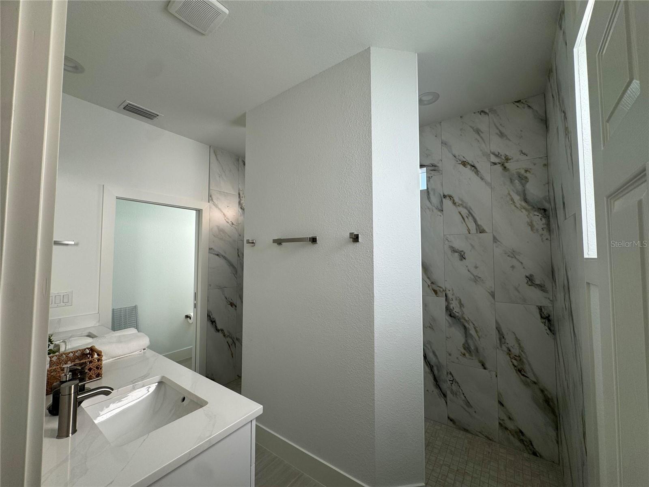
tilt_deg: +2.5
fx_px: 262
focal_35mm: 14
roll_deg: -0.3
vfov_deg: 85.7
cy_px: 244
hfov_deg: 102.1
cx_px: 324
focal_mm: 2.22
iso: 40
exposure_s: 1/99
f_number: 2.2
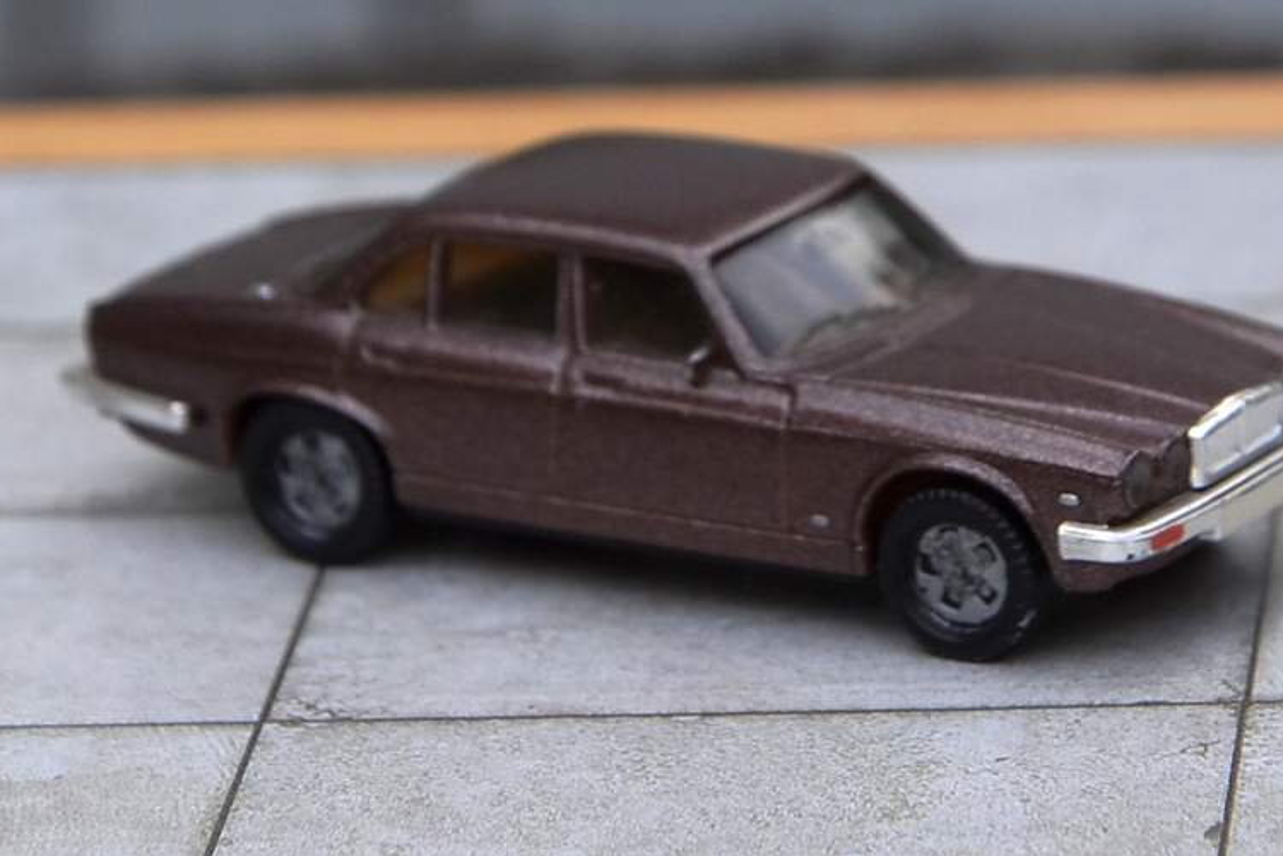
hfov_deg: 14.2
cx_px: 701
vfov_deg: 9.5
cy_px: 348
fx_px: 5132
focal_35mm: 144
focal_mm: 80
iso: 280
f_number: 8
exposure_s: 1/250
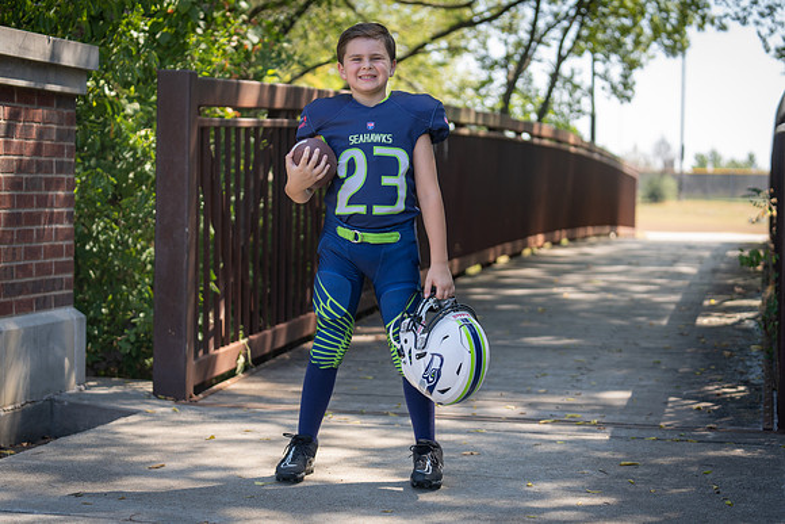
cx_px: 392
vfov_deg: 19.5
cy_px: 262
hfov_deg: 28.8
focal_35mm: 70
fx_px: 1527
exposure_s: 1/320
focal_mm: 70
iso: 100
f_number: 2.8
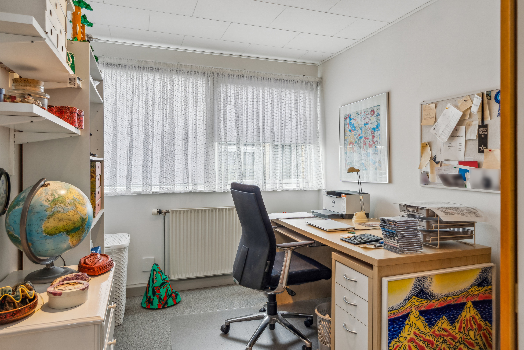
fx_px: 335
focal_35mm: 23
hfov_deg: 76.1
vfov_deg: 55.1
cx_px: 262
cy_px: 175
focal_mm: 23
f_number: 8
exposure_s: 1/40
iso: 400
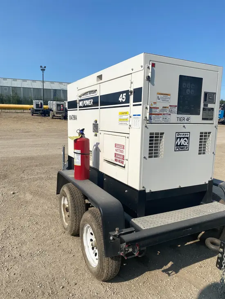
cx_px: 112
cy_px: 150
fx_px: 225
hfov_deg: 53.1
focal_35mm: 26
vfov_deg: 67.3
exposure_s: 1/4808
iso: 32
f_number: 1.8
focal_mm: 4.25
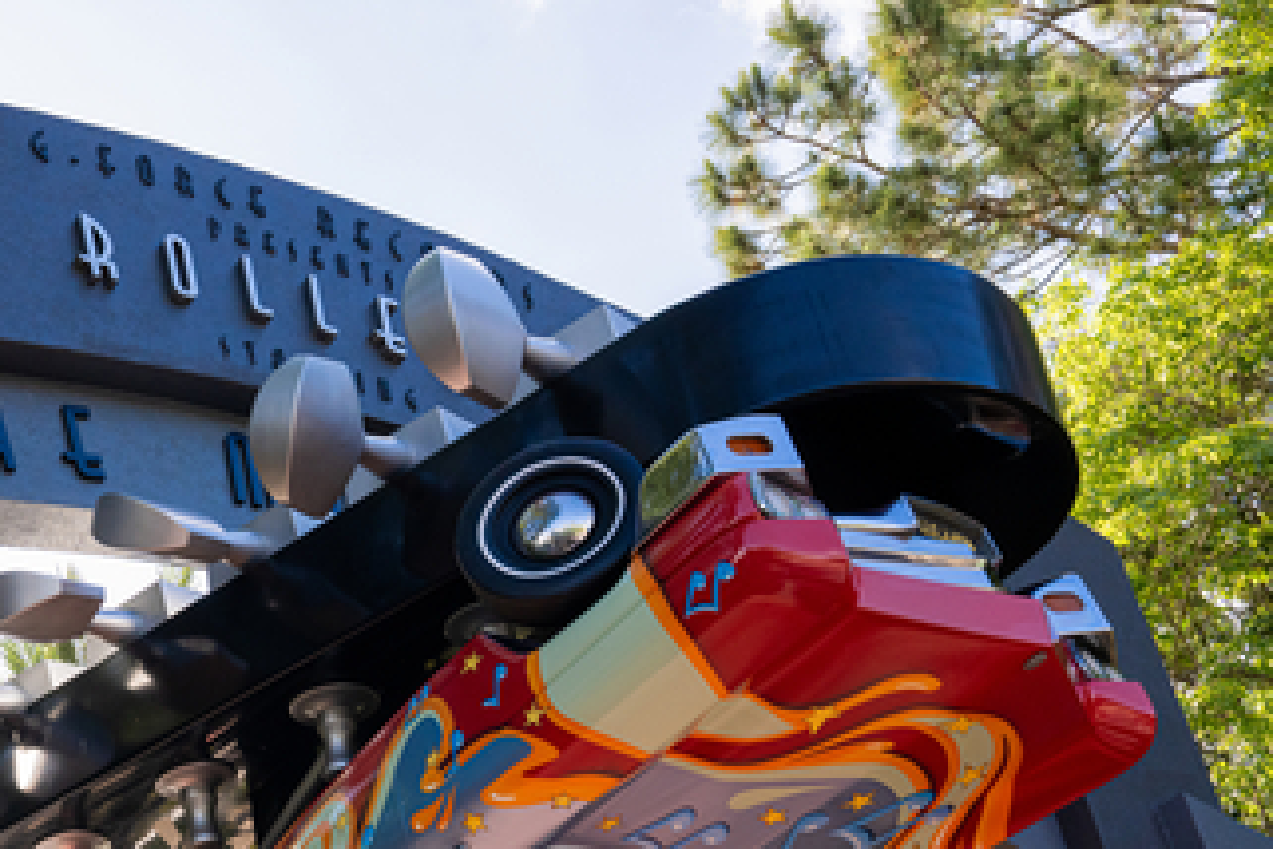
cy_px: 670
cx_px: 174
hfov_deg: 32.6
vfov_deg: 22.7
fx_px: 2084
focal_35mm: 59
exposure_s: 1/640
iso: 640
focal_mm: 31.5
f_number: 8
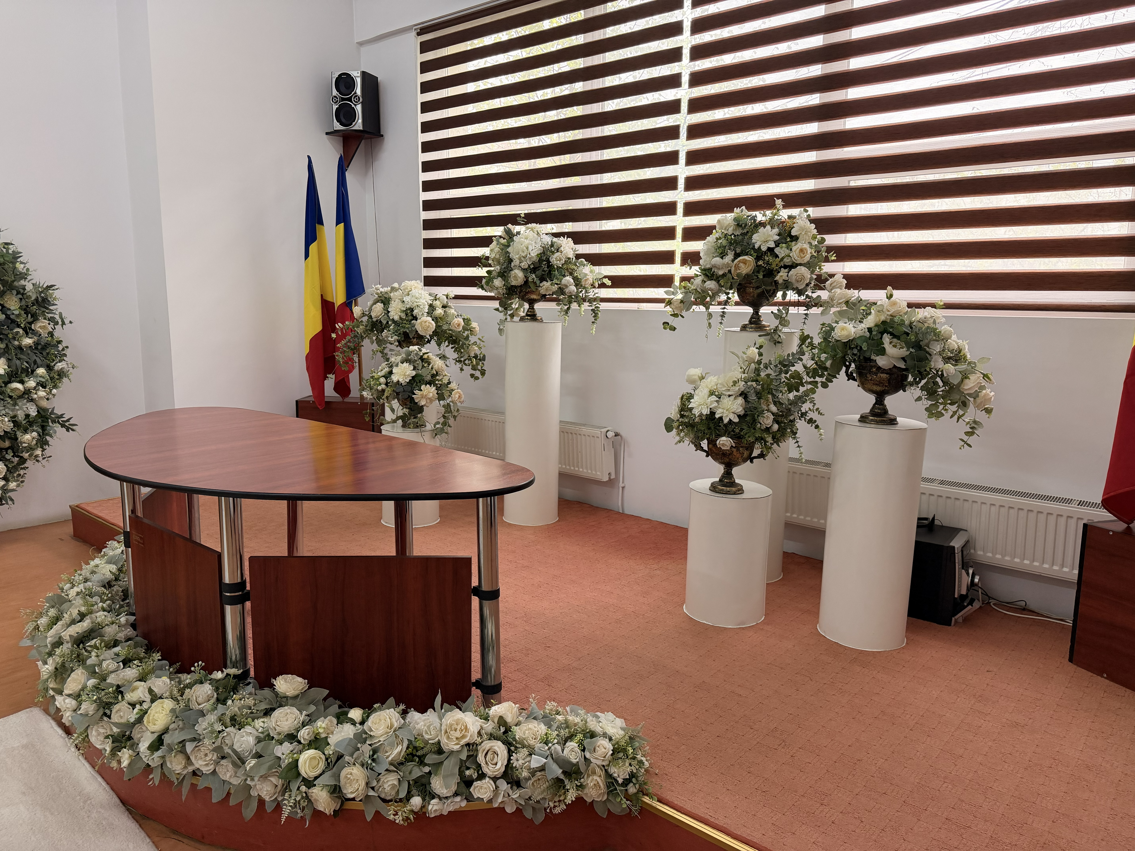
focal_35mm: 24
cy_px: 426
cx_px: 568
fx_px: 787
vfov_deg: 56.8
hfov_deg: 71.6
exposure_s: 1/100
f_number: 1.78
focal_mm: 6.76
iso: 200
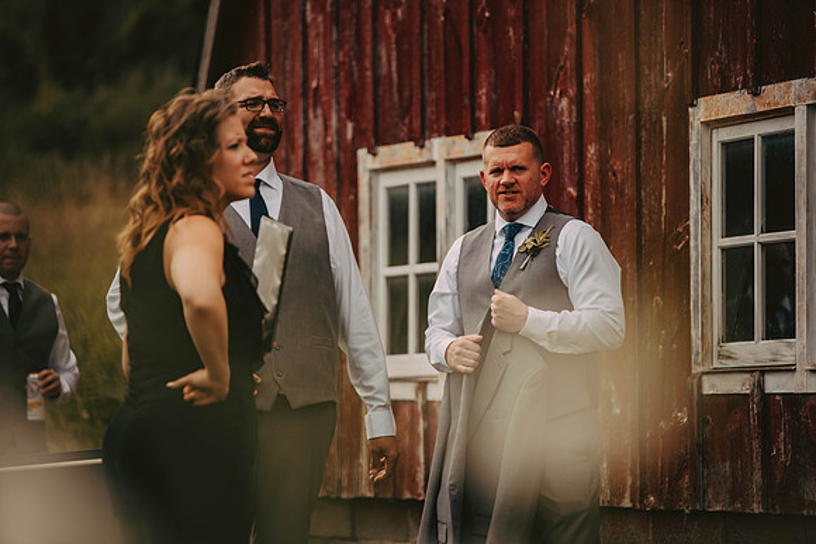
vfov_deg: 7.4
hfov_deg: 11.1
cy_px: 272
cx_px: 408
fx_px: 4194
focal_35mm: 185
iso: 200
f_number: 2.8
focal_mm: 185
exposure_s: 1/2000
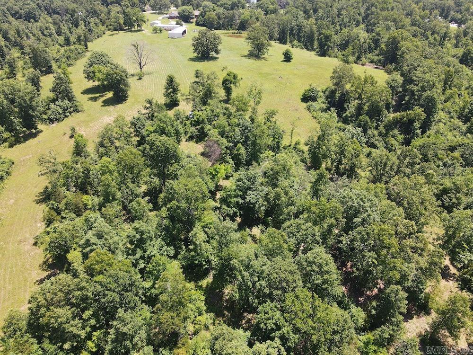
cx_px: 236
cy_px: 178
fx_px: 328
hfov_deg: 71.6
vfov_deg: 56.8
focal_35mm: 24
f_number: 2.8
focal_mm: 4.5
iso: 120
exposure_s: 1/15
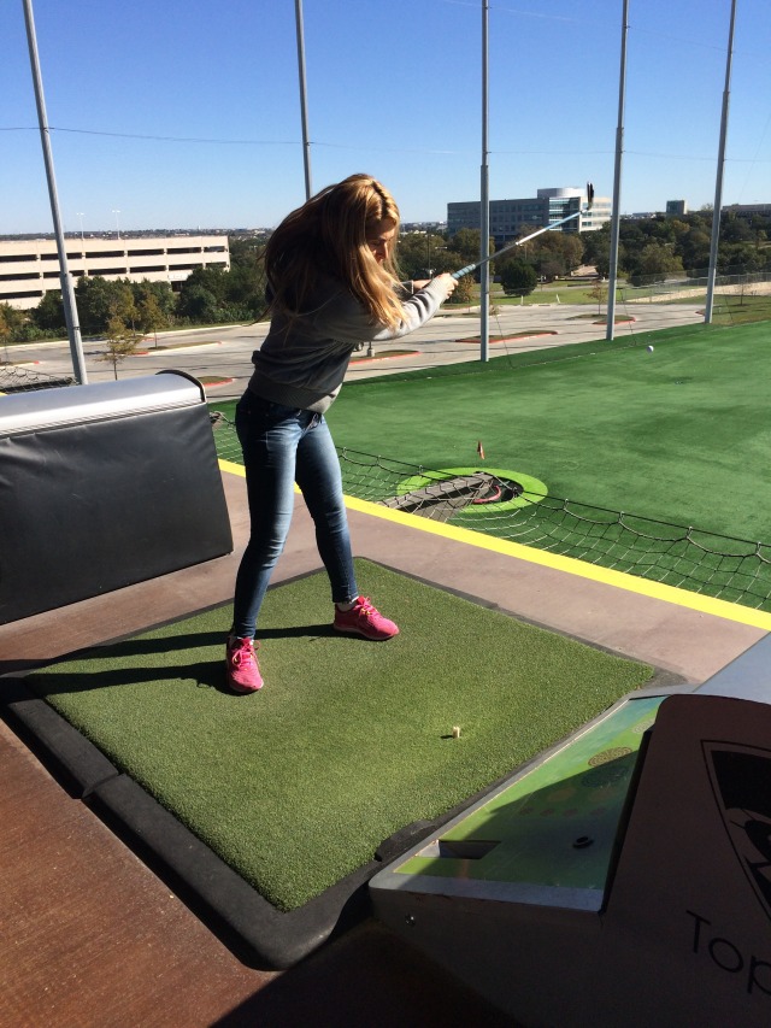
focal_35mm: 29
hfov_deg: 48.2
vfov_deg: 61.7
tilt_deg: -19.4
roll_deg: +2.7
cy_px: 514
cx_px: 386
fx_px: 861
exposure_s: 1/1953
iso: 32
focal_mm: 4.15
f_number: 2.2
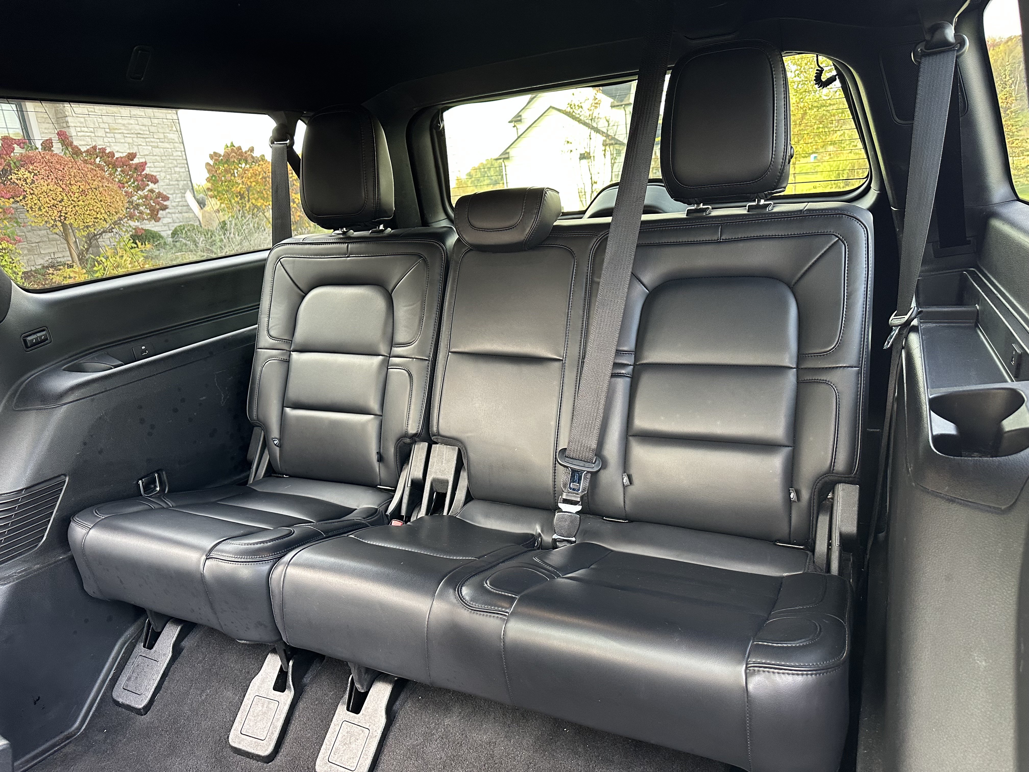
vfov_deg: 56.8
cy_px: 386
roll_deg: +6.4
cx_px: 514
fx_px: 713
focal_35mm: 24
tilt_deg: -15.5
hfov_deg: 71.6
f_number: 1.78
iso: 320
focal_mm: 6.86
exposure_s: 1/60
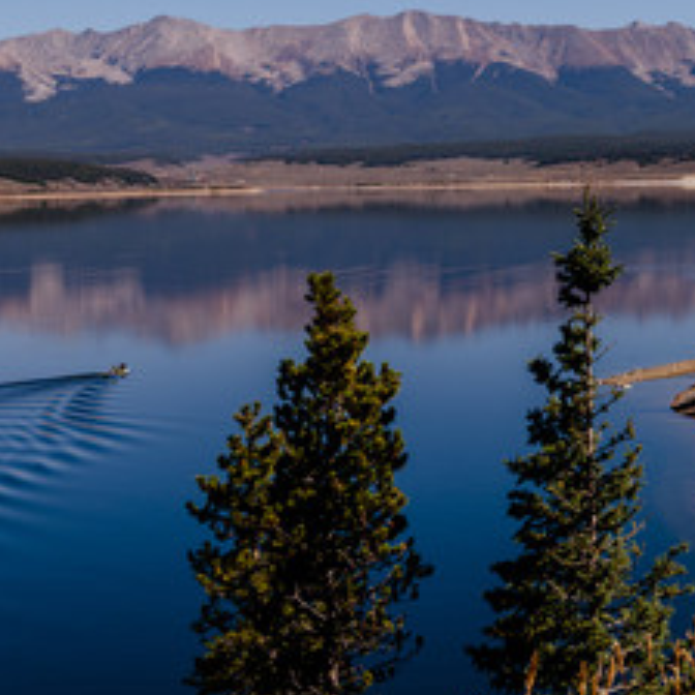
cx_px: 593
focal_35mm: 88
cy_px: 329
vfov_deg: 19.7
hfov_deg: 19.4
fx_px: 1999
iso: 200
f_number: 11
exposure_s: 1/320
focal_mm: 58
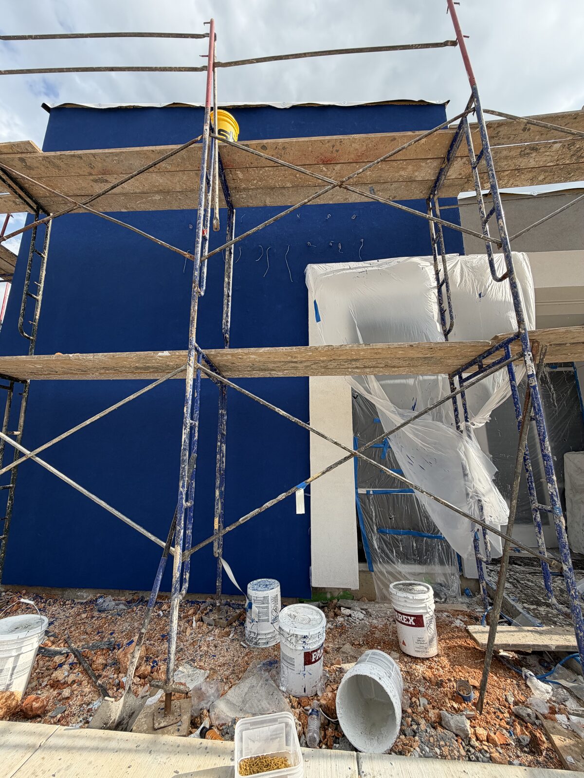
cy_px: 389
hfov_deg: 85.7
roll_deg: -1.3
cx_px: 292
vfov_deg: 102.1
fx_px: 315
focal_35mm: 14
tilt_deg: +13.1
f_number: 2.2
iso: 40
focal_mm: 2.22
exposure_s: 1/751
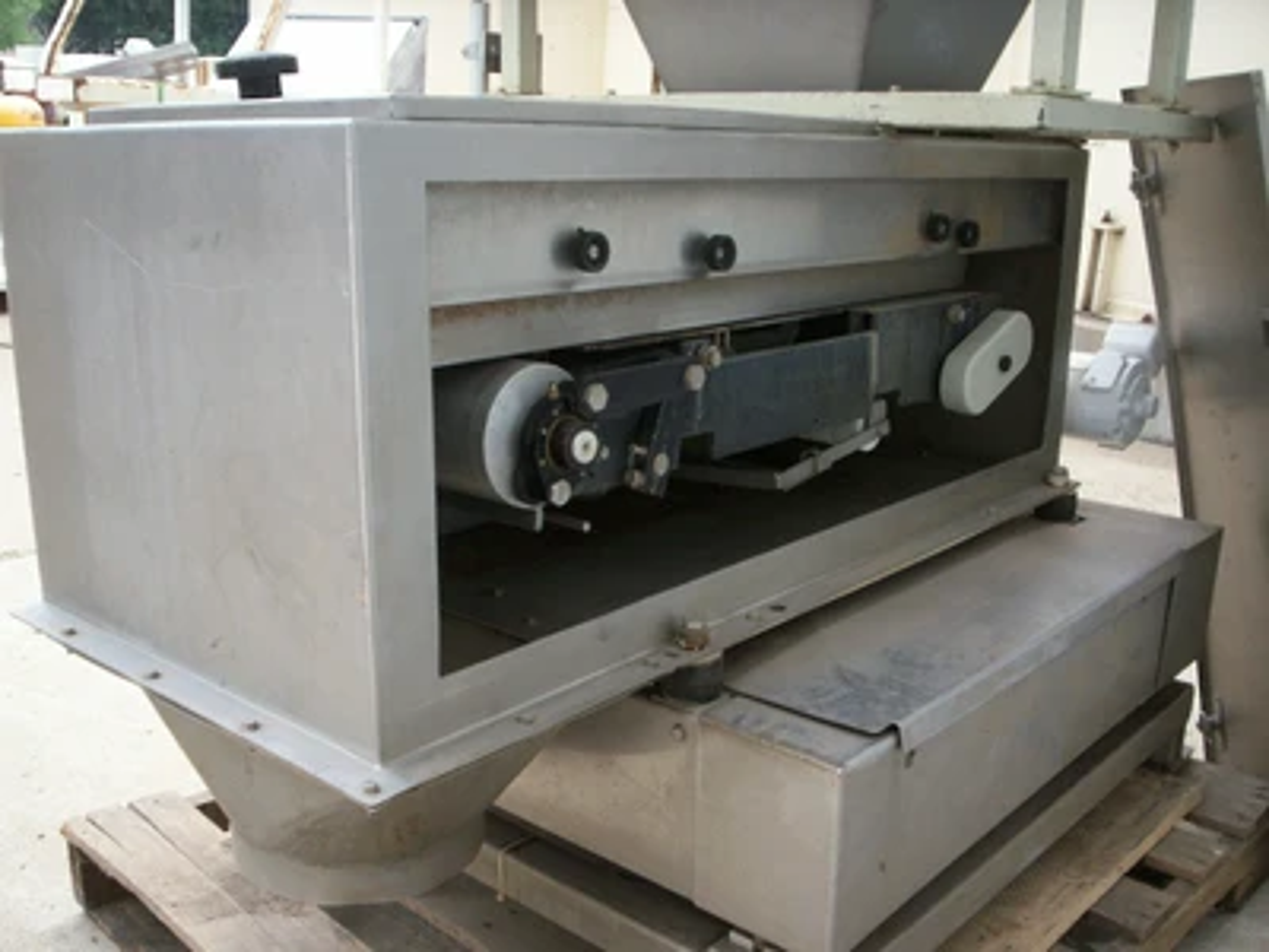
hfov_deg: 51.4
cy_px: 476
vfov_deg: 39.7
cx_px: 634
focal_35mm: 36
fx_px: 1320
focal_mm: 5.9
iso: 100
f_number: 4.5
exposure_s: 1/153
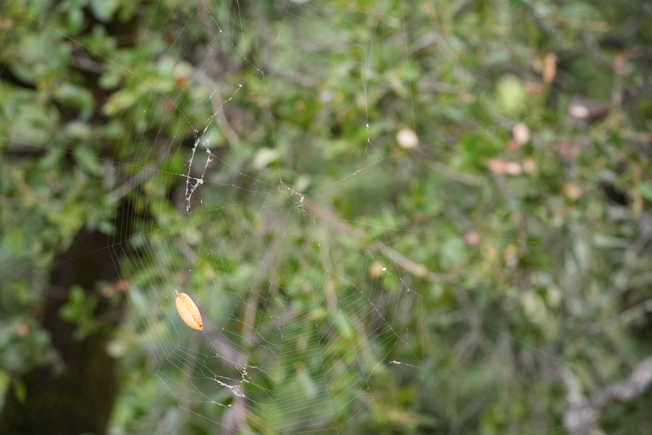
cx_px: 326
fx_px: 2083
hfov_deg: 17.8
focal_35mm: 115
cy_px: 218
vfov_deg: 11.9
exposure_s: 1/800
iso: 3200
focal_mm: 115
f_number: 5.6
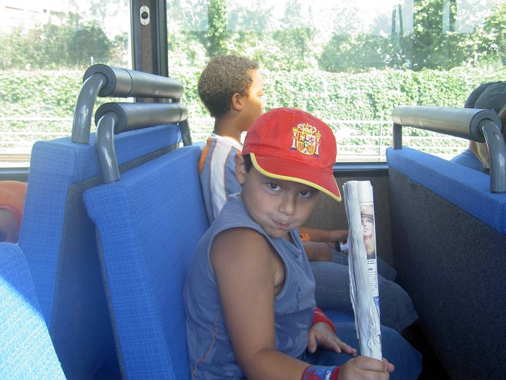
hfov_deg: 47.9
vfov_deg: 36.8
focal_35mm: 39
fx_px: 570
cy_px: 190
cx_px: 253
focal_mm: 8
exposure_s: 1/80
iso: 100
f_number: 2.8
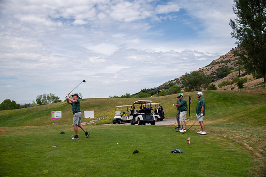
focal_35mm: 32
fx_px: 236
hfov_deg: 58.7
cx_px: 133
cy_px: 88
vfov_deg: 41.1
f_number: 4
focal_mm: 32
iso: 200
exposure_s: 1/3200
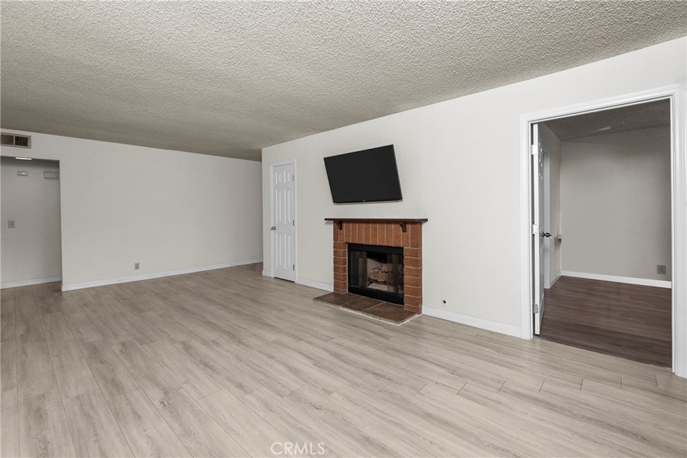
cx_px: 344
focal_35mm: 15
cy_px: 229
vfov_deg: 77.3
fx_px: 286
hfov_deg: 100.4
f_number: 8
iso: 640
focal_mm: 10
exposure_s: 1/50
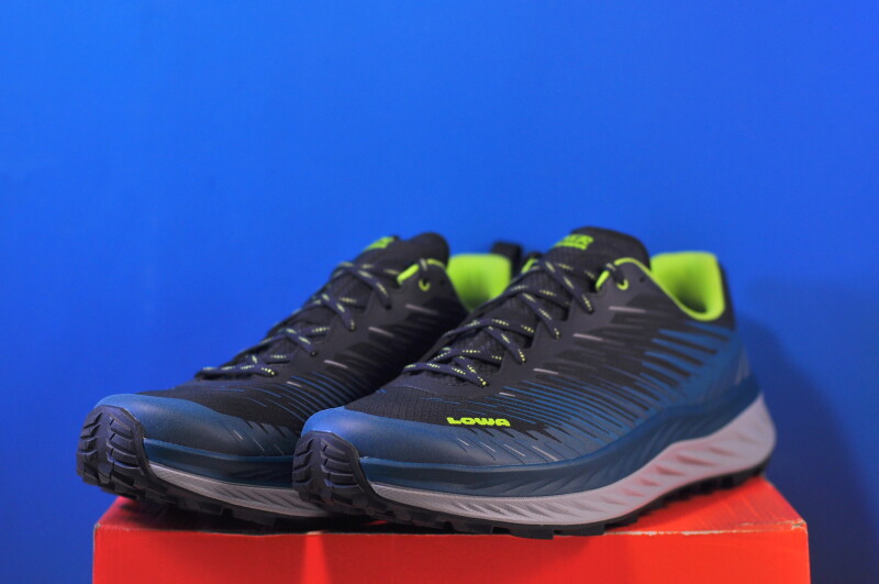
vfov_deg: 18.1
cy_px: 292
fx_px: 1829
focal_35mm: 75
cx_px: 440
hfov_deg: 27.0
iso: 250
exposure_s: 1/320
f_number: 2.8
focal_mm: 50
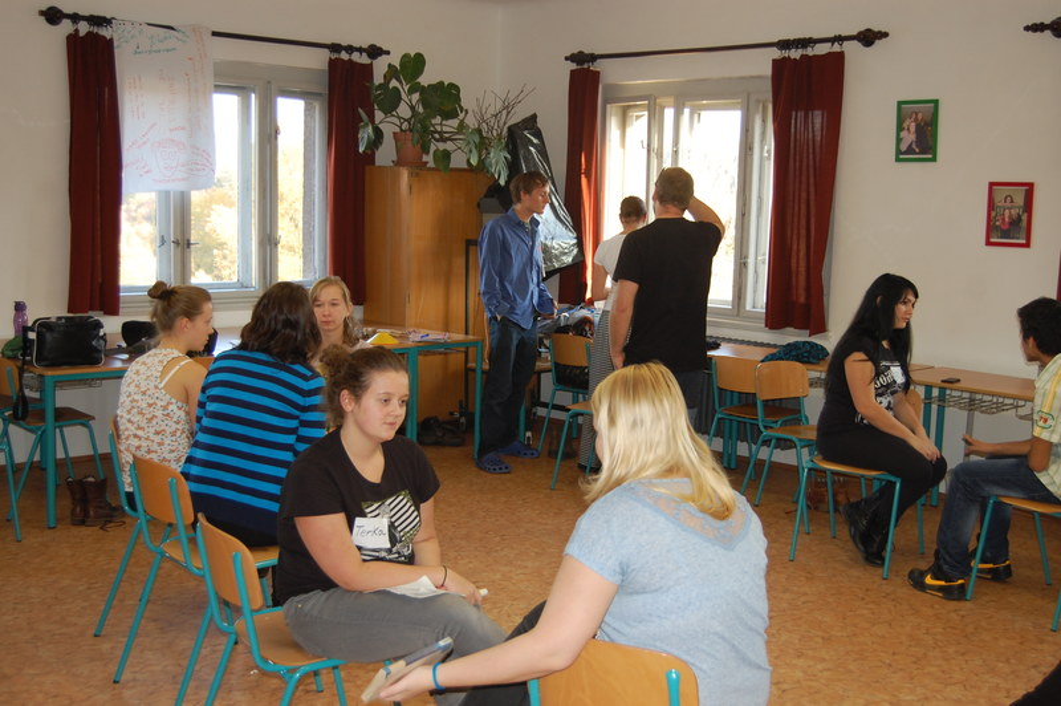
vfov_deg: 29.8
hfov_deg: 43.6
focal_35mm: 45
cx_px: 530
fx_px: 1325
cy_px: 353
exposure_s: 1/60
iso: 400
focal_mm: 30
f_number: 4.2
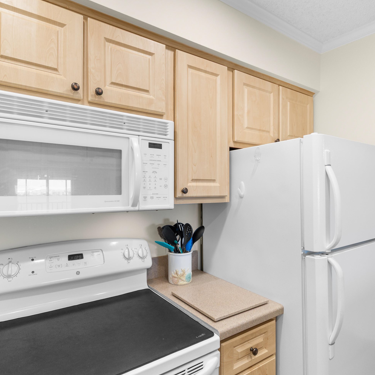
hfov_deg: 74.8
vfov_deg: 74.8
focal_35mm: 20
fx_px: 245
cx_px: 182
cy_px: 180
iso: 100
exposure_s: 1/13
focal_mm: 10
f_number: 4.5
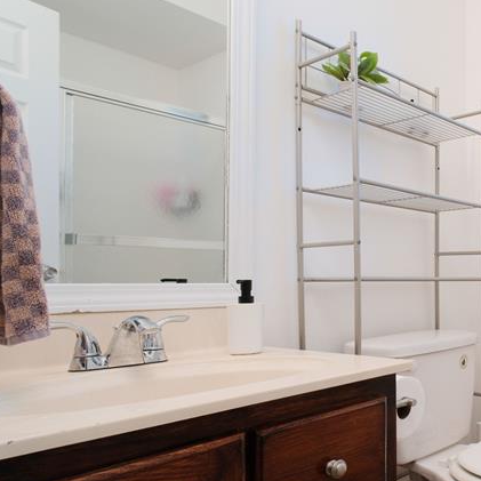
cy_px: 278
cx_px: 522
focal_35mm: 31
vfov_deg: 52.3
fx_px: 487
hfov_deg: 42.1
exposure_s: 1/250
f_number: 7.1
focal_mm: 10
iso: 500
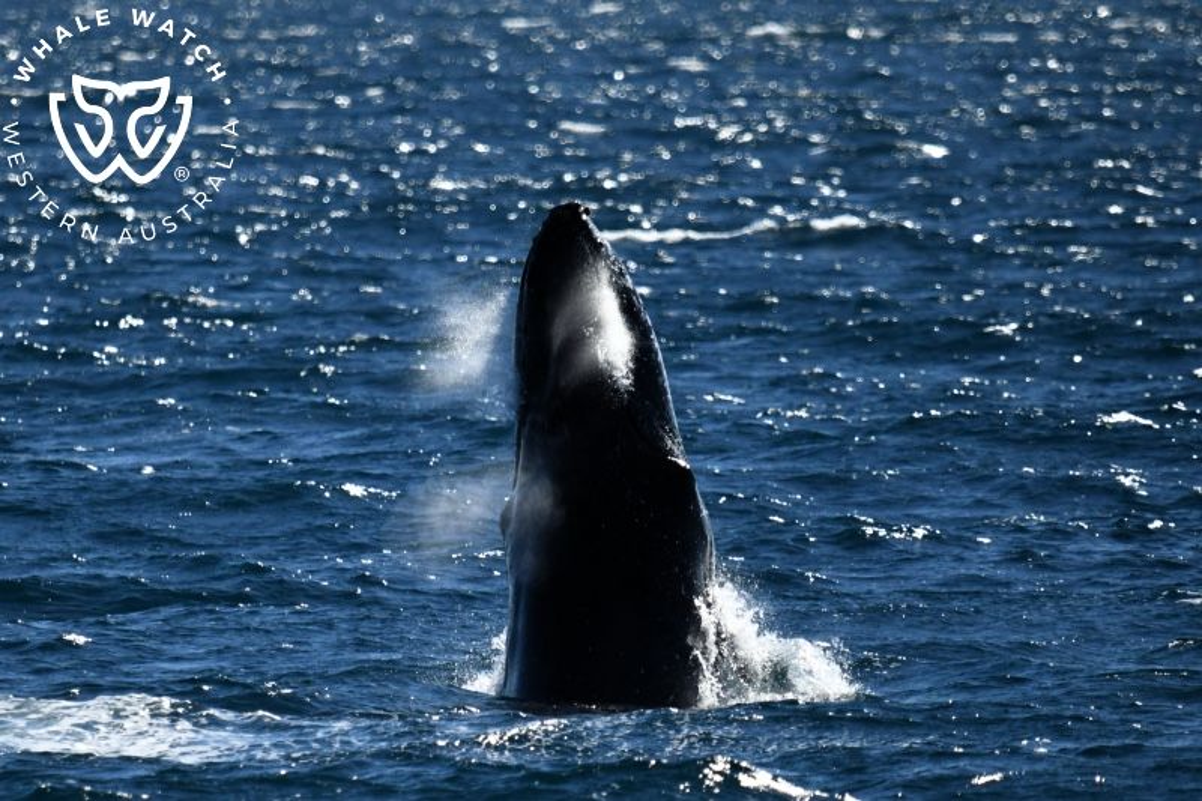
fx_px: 20028
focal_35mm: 600
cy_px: 400
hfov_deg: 3.4
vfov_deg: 2.3
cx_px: 601
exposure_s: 1/8000
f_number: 6.3
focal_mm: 600
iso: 1100
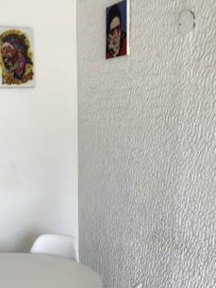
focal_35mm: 55
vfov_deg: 33.3
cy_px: 252
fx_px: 457
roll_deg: +2.4
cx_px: 44
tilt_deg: -15.8
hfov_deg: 26.1
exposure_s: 1/60
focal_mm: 3.99
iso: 25
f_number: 1.8
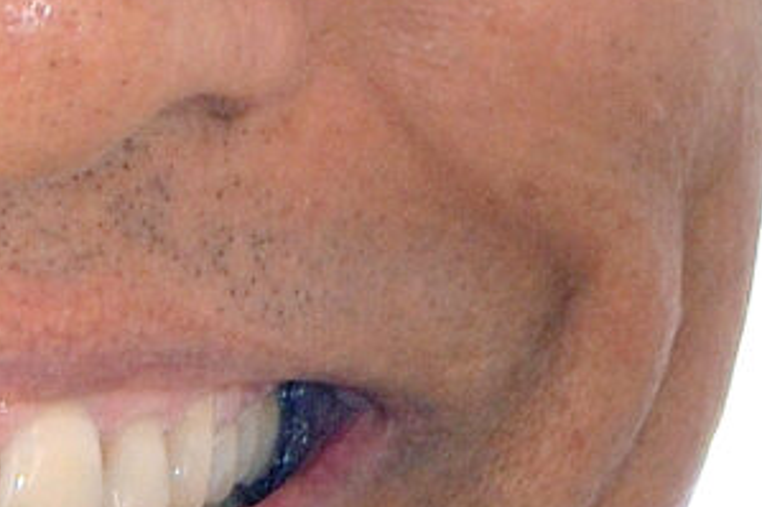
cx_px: -183
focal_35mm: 666
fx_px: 14089
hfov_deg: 3.1
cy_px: 902
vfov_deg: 2.1
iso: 640
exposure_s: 1/160
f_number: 9
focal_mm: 52
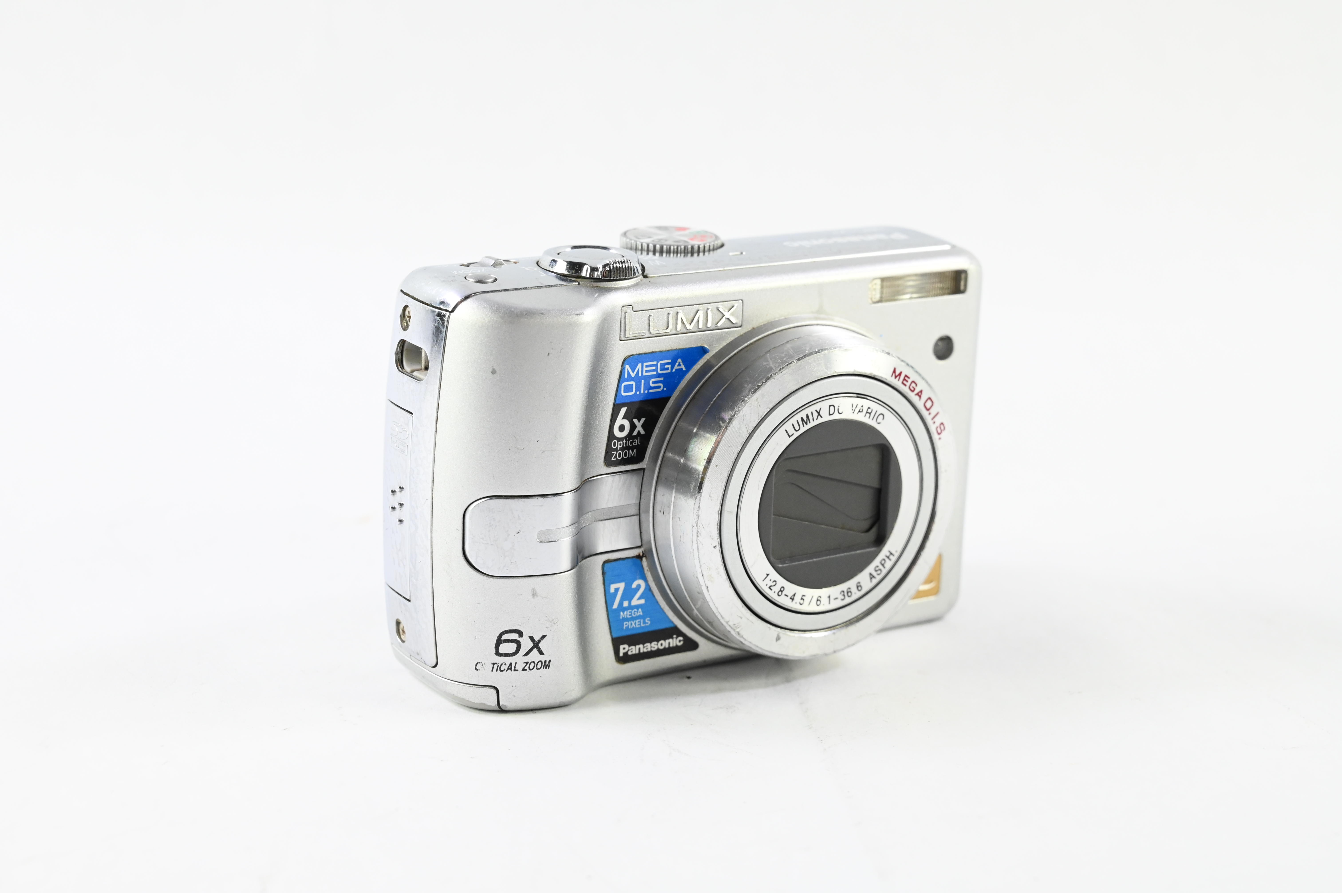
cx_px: 671
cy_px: 446
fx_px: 2347
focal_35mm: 63
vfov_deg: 21.5
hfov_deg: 31.9
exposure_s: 1/100
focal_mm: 63
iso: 2000
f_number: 10
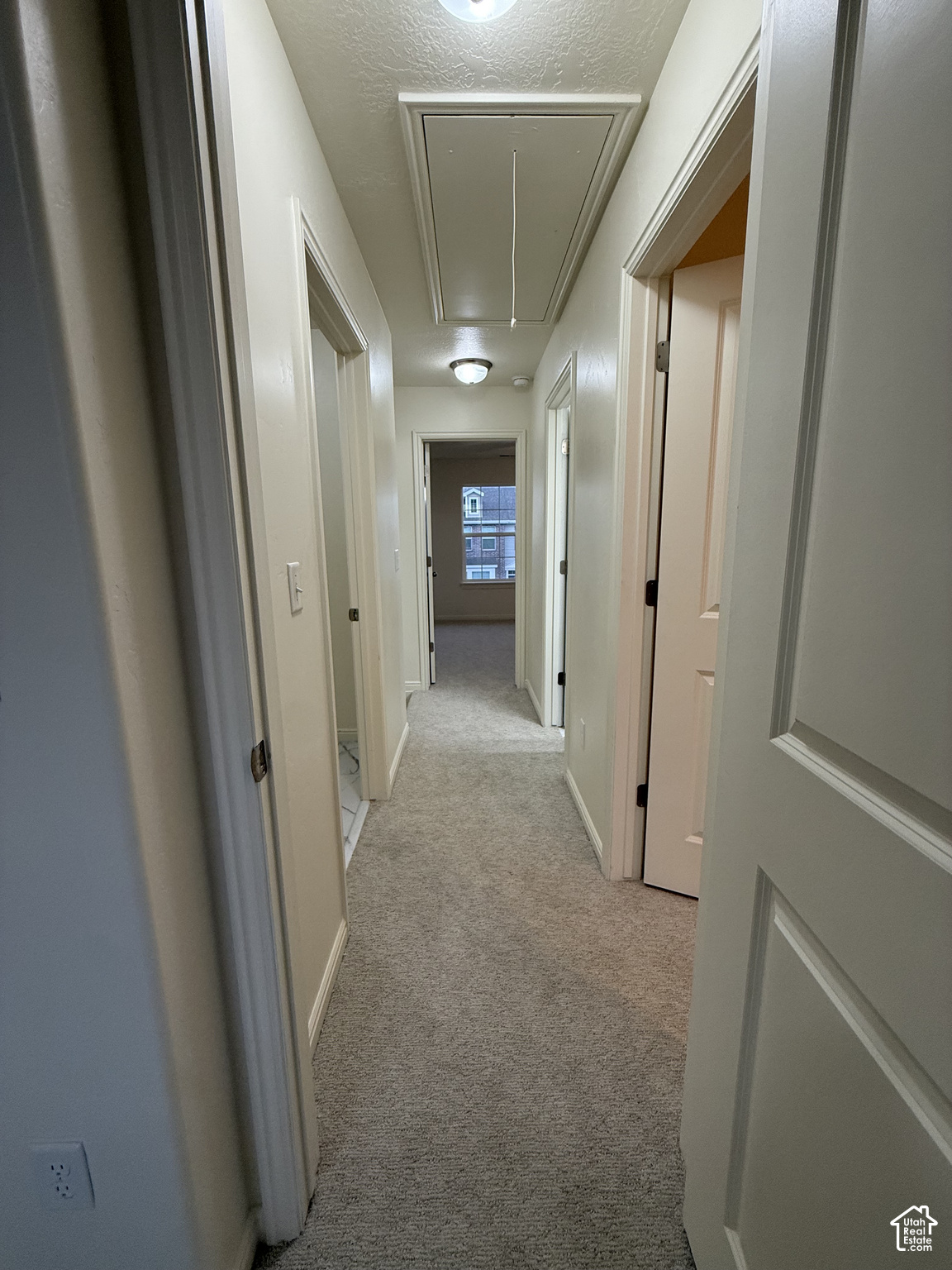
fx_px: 513
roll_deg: +0.3
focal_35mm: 14
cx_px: 476
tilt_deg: -9.9
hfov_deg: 85.7
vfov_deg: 102.1
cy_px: 635
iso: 160
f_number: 2.2
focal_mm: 2.22
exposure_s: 1/120
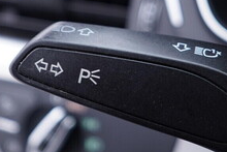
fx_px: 568
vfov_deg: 15.1
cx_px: 121
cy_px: 17
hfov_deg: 22.6
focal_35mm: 90
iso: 200
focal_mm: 24
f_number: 2.8
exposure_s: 1/40
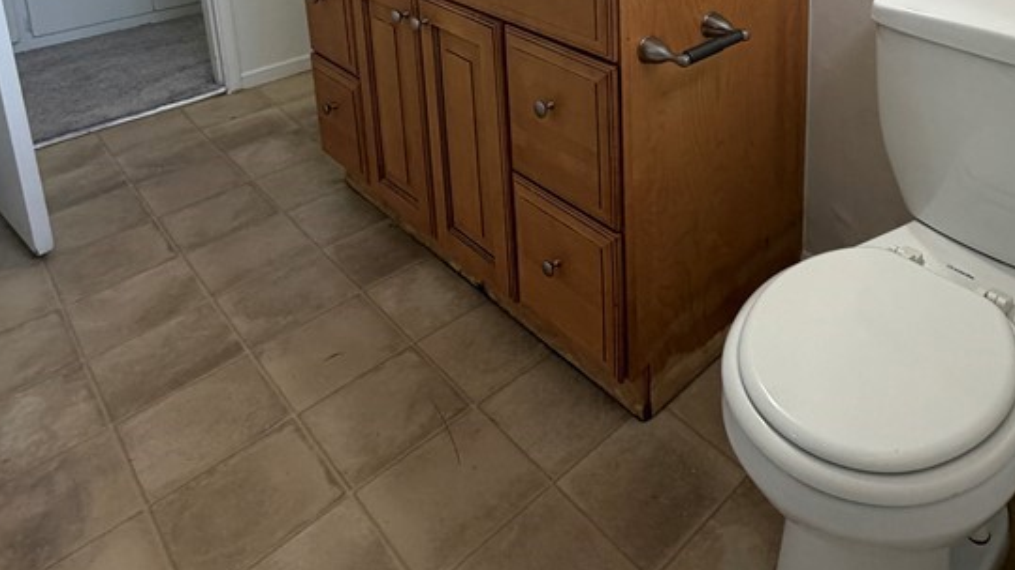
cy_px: -85
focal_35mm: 29
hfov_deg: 64.0
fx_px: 780
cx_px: 693
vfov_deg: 33.8
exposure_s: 1/120
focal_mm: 2.22
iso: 250
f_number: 2.2
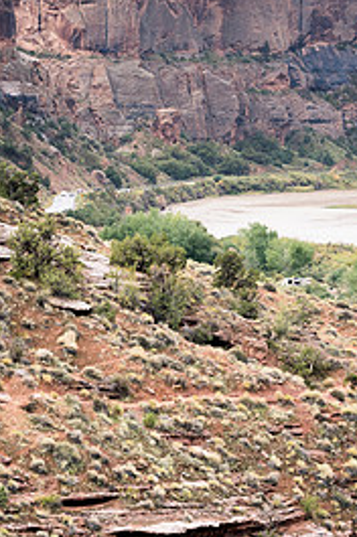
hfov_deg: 7.1
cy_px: 181
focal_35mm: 193
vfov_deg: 10.7
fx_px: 2878
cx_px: 276
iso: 640
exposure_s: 1/640
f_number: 4
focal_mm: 88
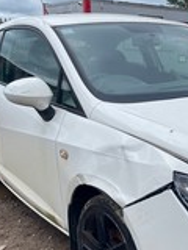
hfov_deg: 24.7
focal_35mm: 57
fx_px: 413
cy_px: 180
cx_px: 179
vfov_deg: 33.3
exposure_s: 1/2747
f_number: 1.6
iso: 32
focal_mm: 4.2
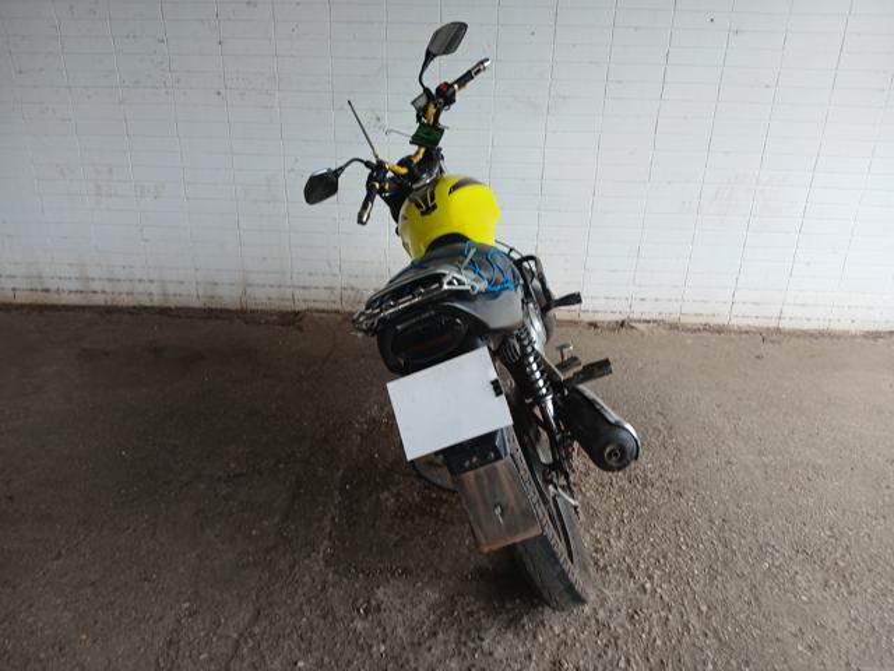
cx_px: 447
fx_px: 671
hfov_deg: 67.3
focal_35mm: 26
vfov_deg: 53.1
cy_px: 336
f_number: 1.8
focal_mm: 3.98
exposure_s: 1/60
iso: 25
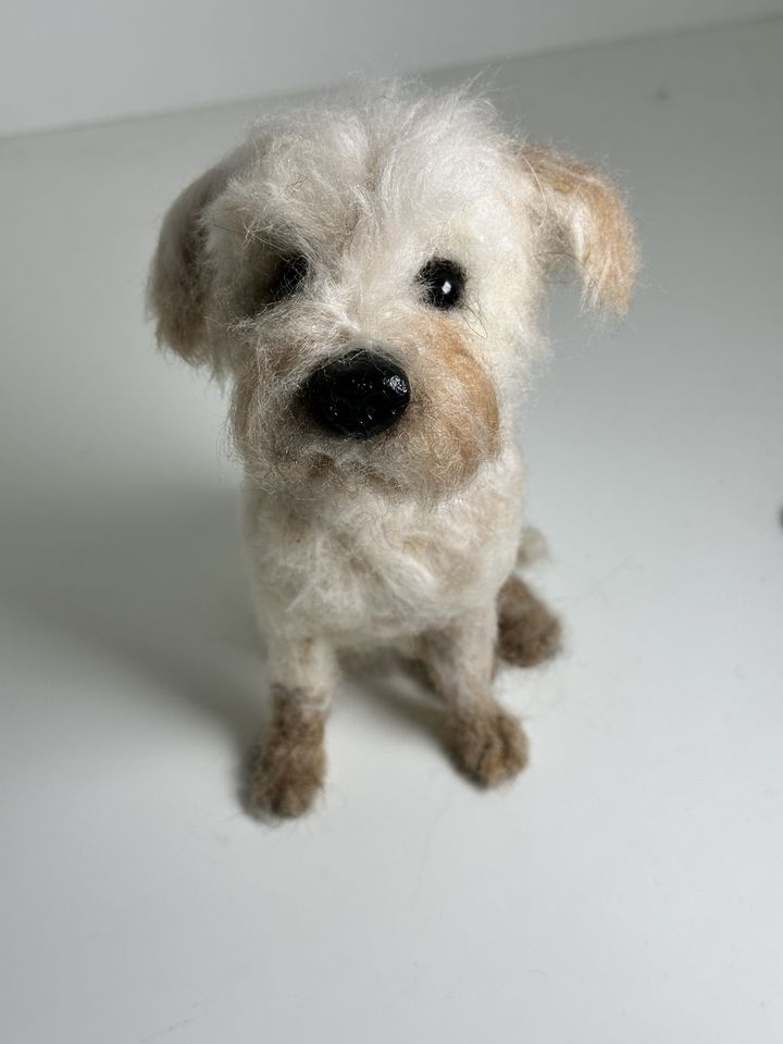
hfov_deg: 30.3
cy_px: 522
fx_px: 1448
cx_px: 392
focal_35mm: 48
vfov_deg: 39.7
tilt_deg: -41.8
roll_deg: -1.6
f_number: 1.78
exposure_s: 1/903
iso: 64
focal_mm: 6.86
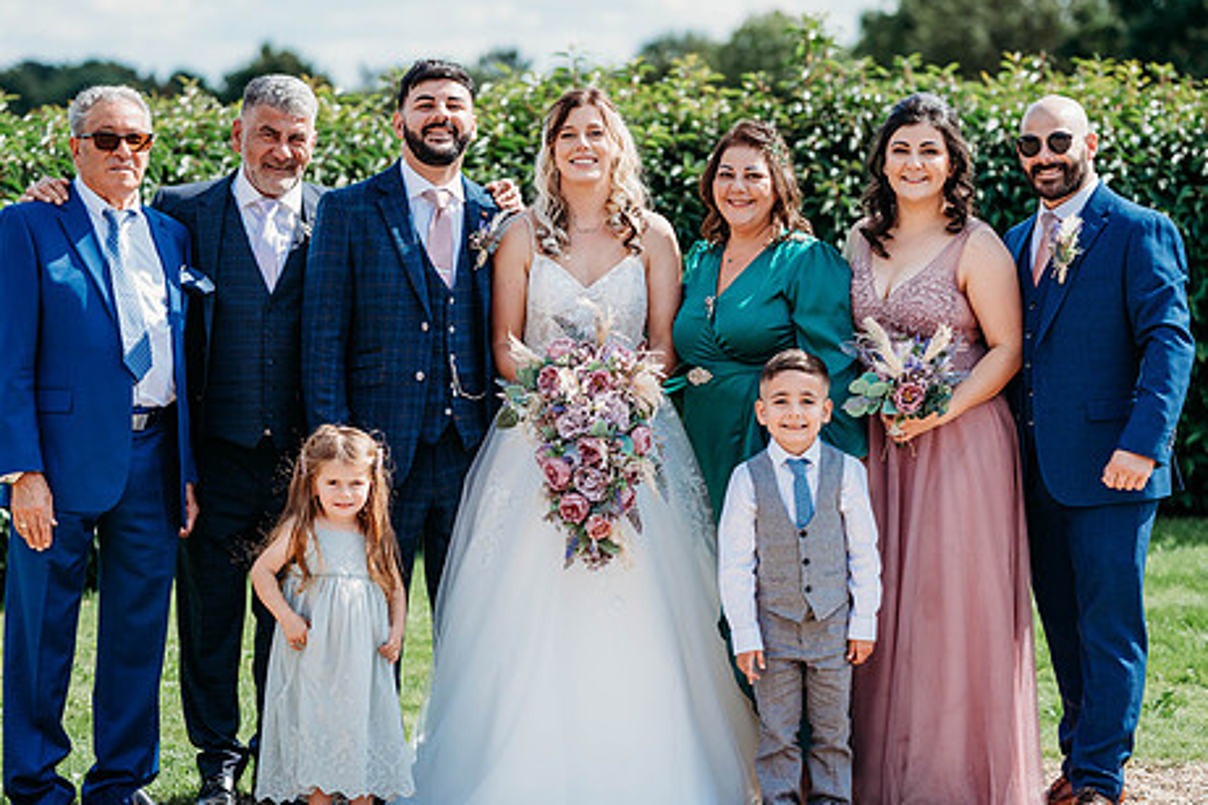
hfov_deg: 19.1
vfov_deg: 12.8
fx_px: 3589
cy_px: 430
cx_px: 571
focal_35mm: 107
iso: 100
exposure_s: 1/1250
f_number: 2.5
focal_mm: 85
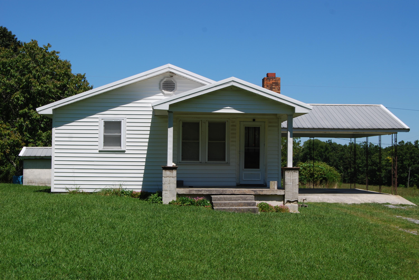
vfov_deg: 23.8
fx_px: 664
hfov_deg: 35.0
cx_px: 210
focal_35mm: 57
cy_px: 140
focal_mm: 38
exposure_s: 1/250
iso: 100
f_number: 8
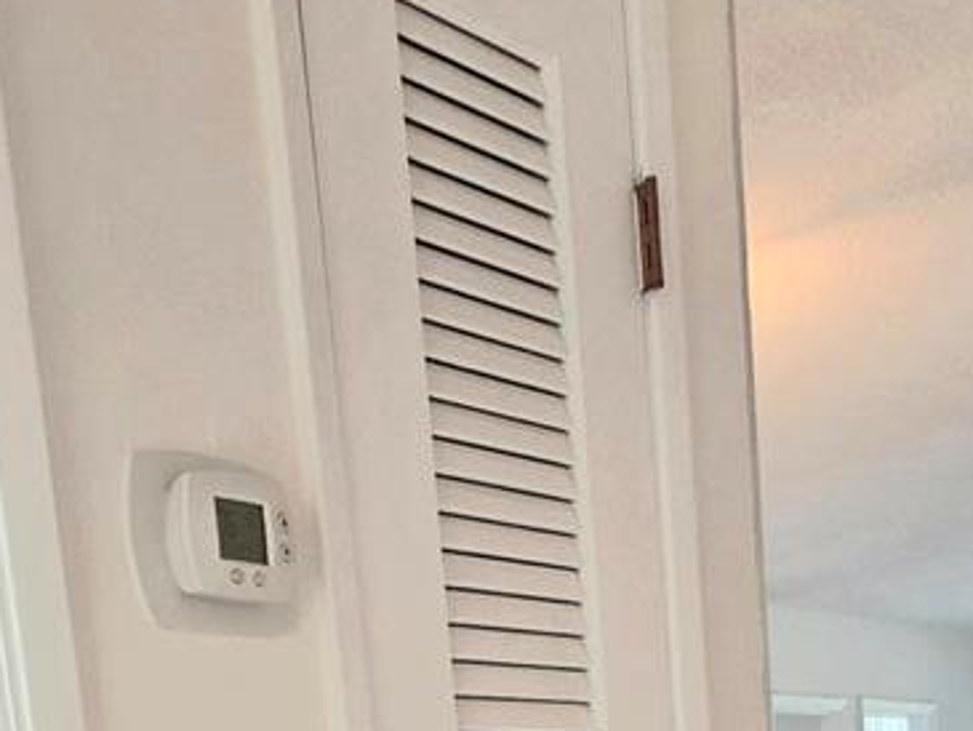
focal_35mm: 57
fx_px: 1603
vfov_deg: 19.4
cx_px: 331
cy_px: 1313
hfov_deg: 33.5
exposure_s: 1/120
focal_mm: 2.2
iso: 125
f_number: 1.9
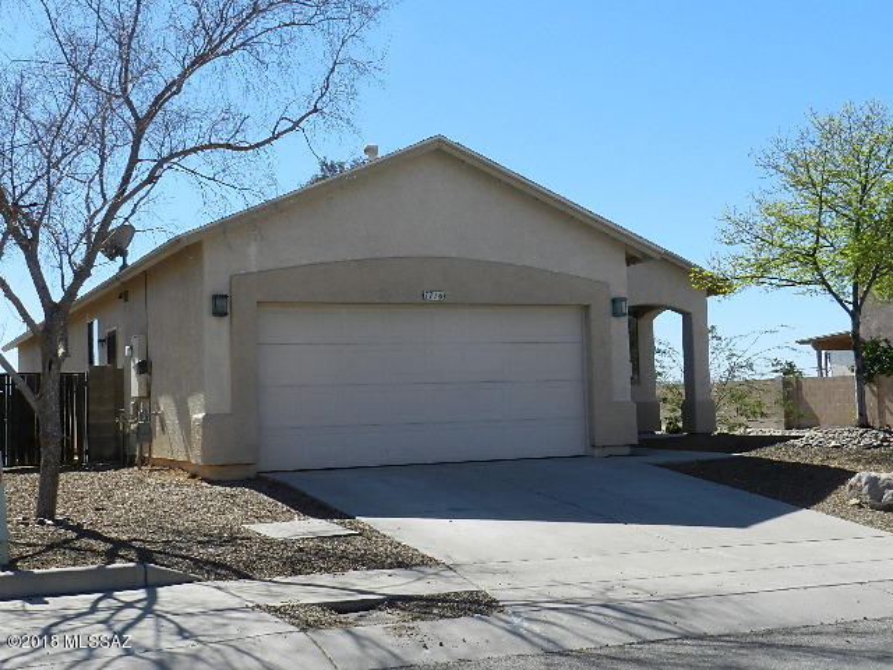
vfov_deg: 31.5
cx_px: 446
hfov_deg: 41.2
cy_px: 335
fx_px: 1187
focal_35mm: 46
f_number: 5
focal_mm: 8.1
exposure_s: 1/800
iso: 160
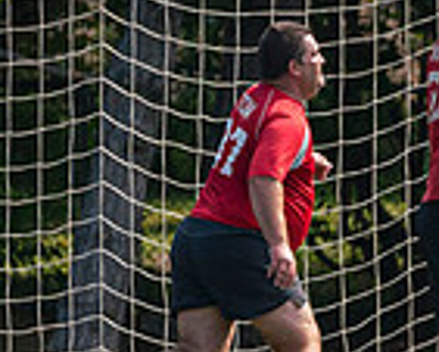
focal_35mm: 1598
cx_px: 879
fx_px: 20777
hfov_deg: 1.2
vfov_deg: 1.0
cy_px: 299
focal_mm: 200
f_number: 2.8
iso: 400
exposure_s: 1/5000
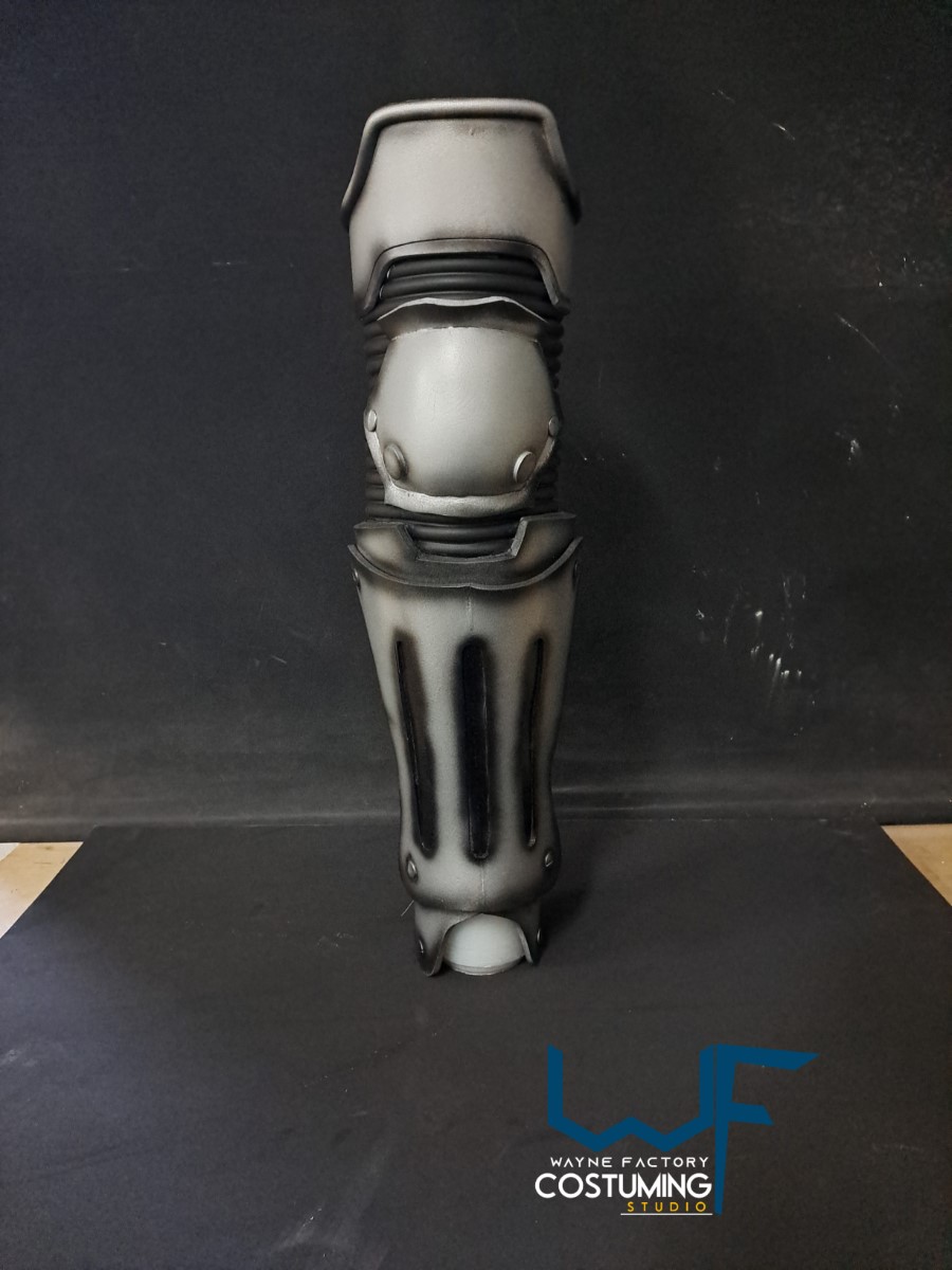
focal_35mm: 24
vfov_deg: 71.6
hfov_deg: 56.8
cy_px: 635
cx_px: 476
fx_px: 880
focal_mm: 5.23
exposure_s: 1/25
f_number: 1.8
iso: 399
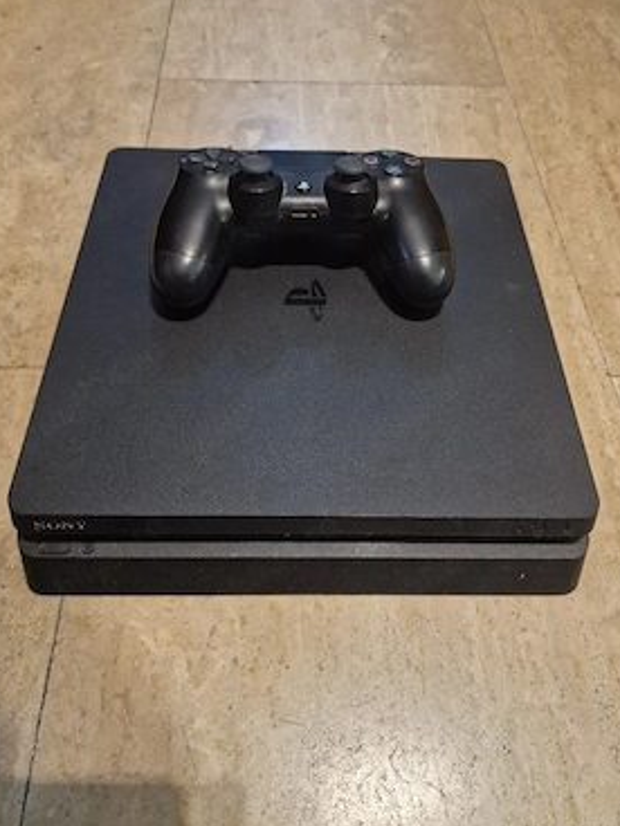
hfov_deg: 54.9
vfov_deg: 69.4
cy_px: 422
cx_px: 310
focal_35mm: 25
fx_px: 597
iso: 800
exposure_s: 1/100
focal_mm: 6.4
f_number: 1.8
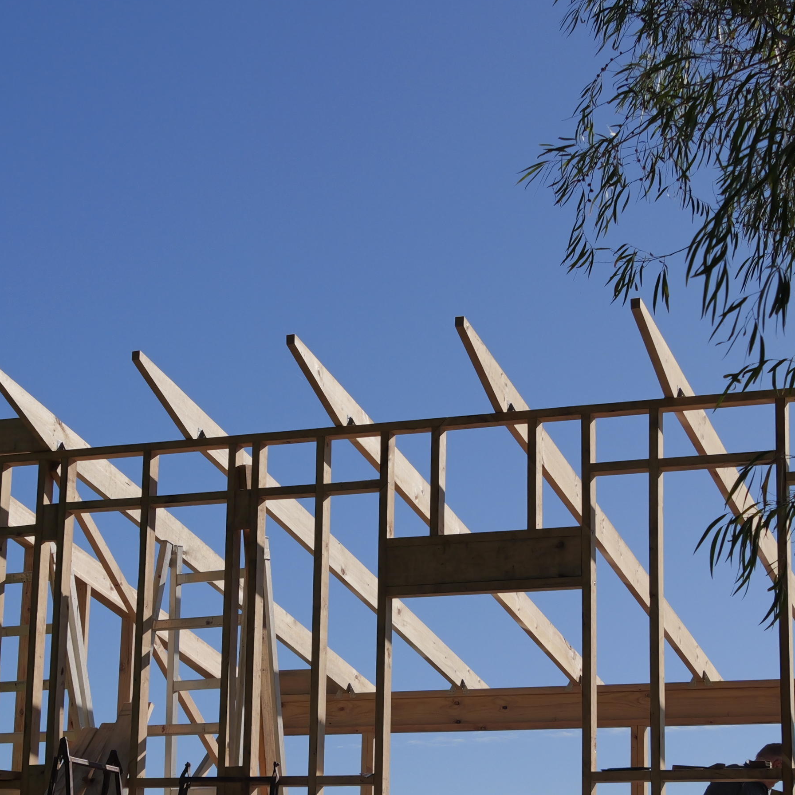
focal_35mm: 74
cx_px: 377
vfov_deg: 23.2
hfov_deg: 23.4
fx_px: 1923
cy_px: 546
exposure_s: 1/1600
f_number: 4.5
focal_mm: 15
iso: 100
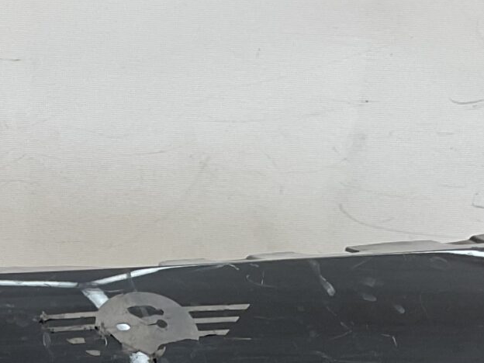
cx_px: -38
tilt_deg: -29.7
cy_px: 642
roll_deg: -3.7
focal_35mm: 119
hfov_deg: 16.1
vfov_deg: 11.6
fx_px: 1664
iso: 16
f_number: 1.8
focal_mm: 3
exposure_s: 1/142
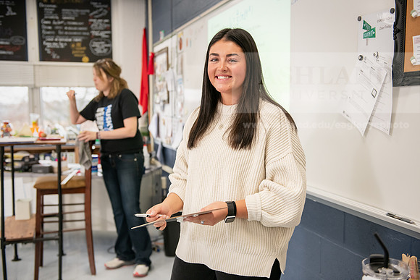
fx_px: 490
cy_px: 140
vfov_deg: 31.9
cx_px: 210
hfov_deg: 46.4
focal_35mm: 42
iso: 1600
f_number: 3.2
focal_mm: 42
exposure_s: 1/200
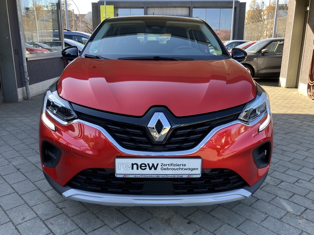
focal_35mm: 31
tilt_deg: -14.9
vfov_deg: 45.4
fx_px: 281
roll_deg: +0.7
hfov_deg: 58.4
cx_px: 158
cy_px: 122
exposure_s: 1/129
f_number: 1.8
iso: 25
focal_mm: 3.99
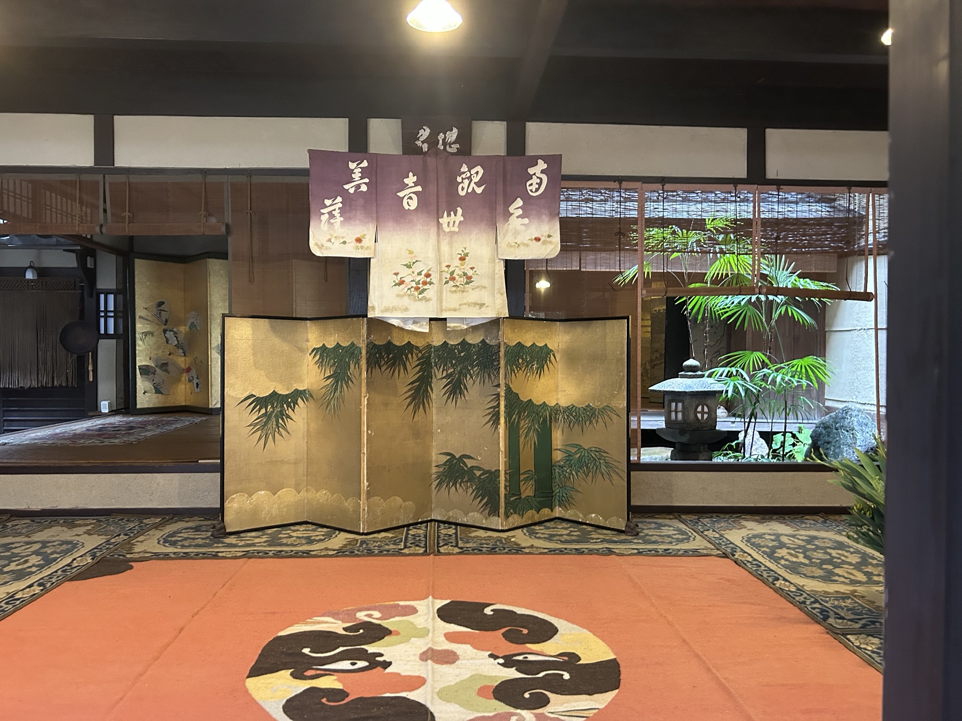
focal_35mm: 26
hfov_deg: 67.3
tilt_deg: -1.1
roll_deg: +0.3
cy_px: 360
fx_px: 723
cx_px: 481
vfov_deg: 53.1
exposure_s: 1/56
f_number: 1.5
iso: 500
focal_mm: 5.7
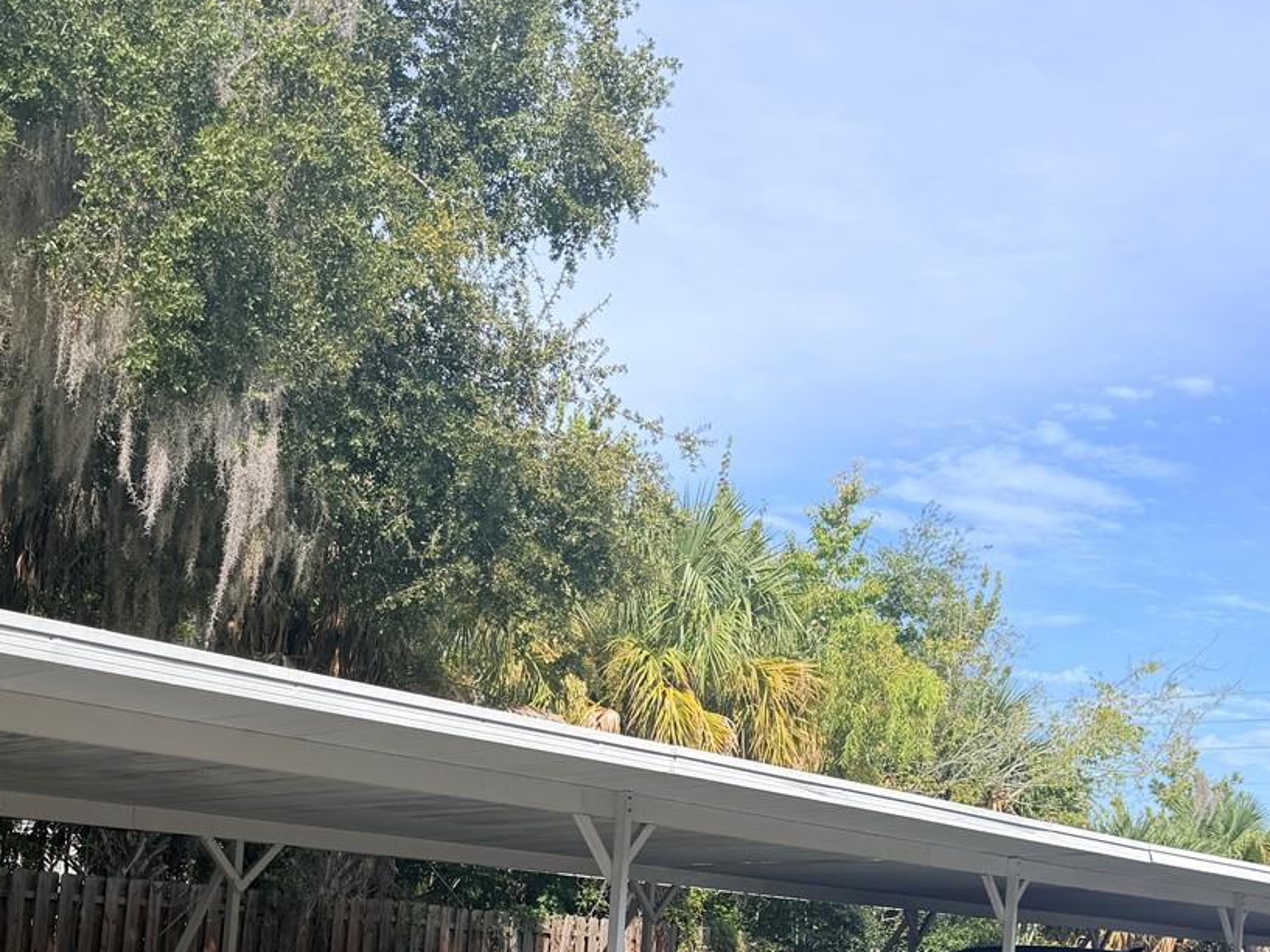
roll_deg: -4.6
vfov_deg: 29.6
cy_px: 863
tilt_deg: +2.3
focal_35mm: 47
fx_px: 1725
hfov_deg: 40.2
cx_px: 497
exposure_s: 1/2232
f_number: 1.78
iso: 100
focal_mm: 6.76
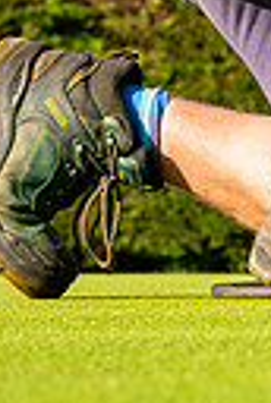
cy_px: -124
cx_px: 693
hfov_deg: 4.0
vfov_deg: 6.0
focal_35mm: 339
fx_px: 3807
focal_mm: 75
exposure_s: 1/640
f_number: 9
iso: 400
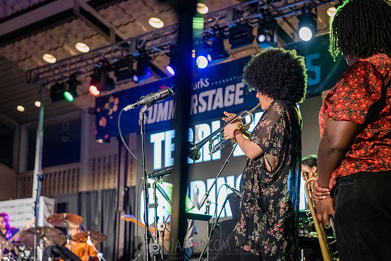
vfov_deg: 21.9
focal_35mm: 62
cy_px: 130
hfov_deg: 32.4
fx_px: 674
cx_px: 196
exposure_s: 1/500
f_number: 3.5
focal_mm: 62
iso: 6400
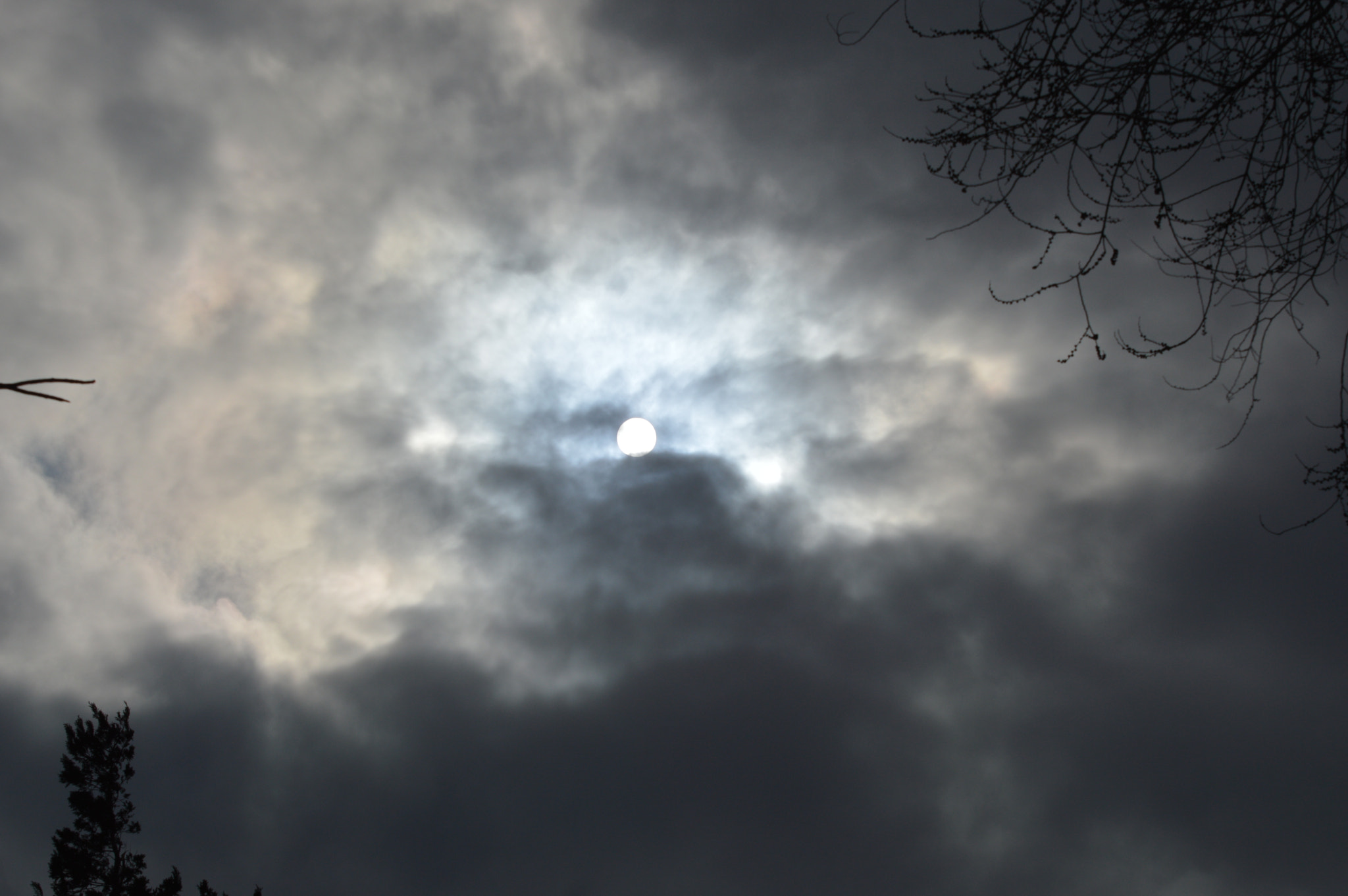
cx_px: 674
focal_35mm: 105
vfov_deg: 13.0
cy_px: 448
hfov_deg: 19.5
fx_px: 3928
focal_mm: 70
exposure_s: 1/3200
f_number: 11
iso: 100
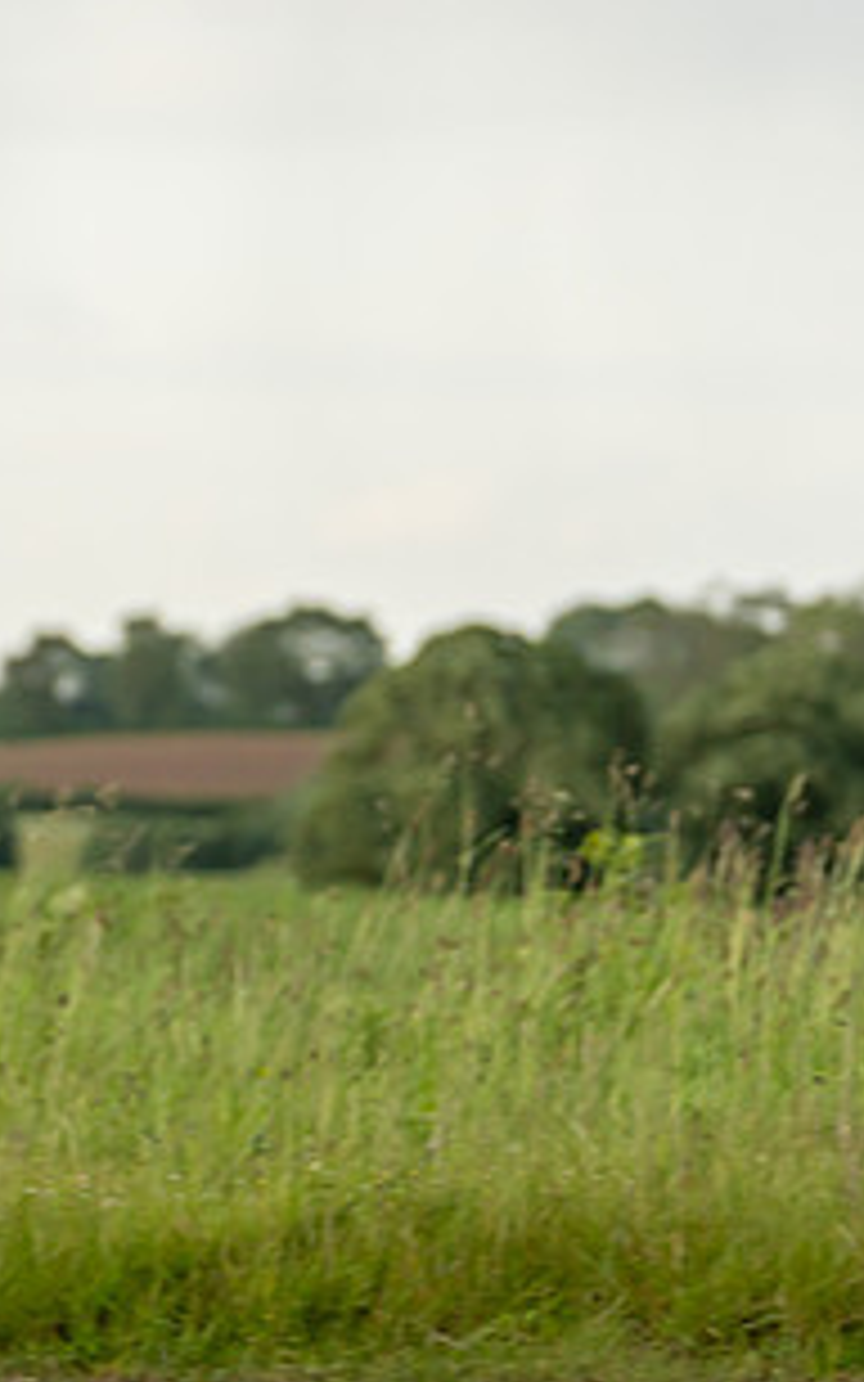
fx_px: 11787
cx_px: -792
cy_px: 511
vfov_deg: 6.7
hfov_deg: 4.2
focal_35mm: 313
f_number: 3.2
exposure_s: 1/500
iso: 250
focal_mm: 101
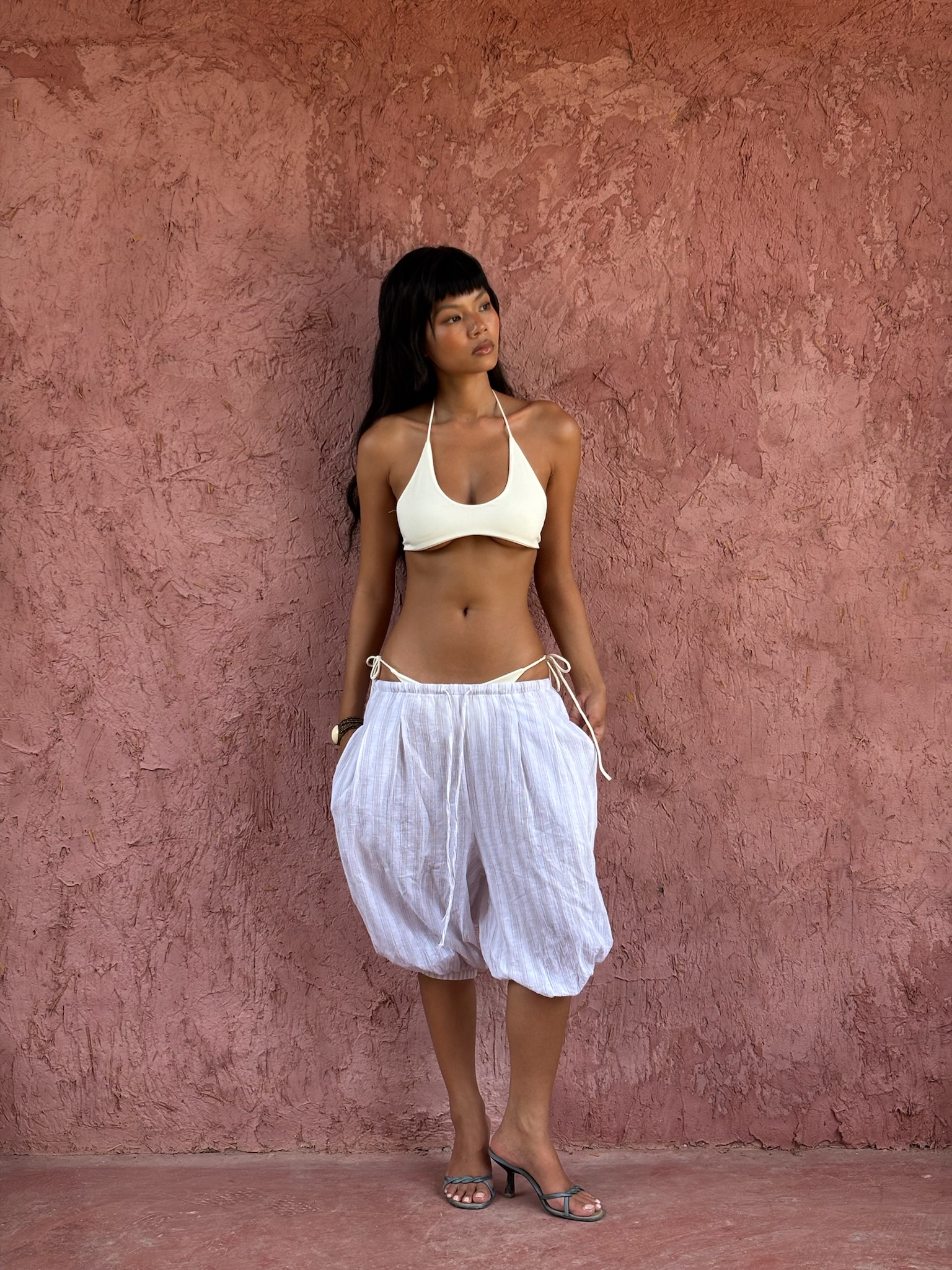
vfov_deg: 36.8
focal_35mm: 52
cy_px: 635
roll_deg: +0.0
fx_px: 1907
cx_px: 476
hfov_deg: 28.0
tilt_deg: -3.8
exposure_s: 1/430
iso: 32
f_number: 1.6
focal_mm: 5.96
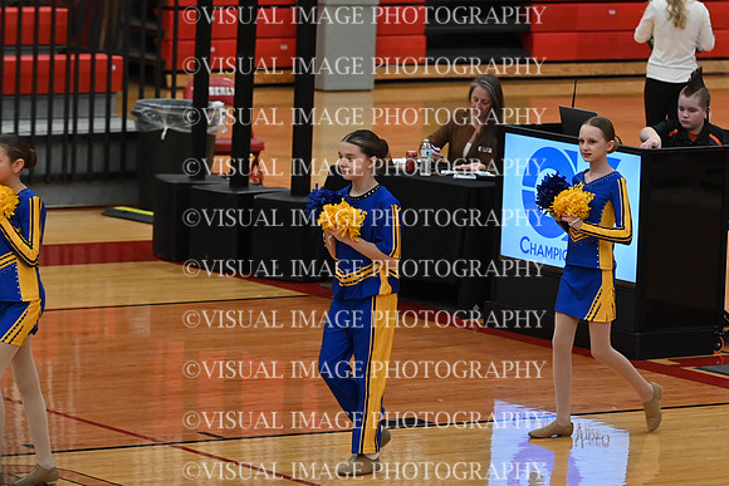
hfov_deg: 8.6
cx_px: 364
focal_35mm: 240
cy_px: 243
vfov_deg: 5.7
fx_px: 4861
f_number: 4
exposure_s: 1/400
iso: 6400
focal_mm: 160
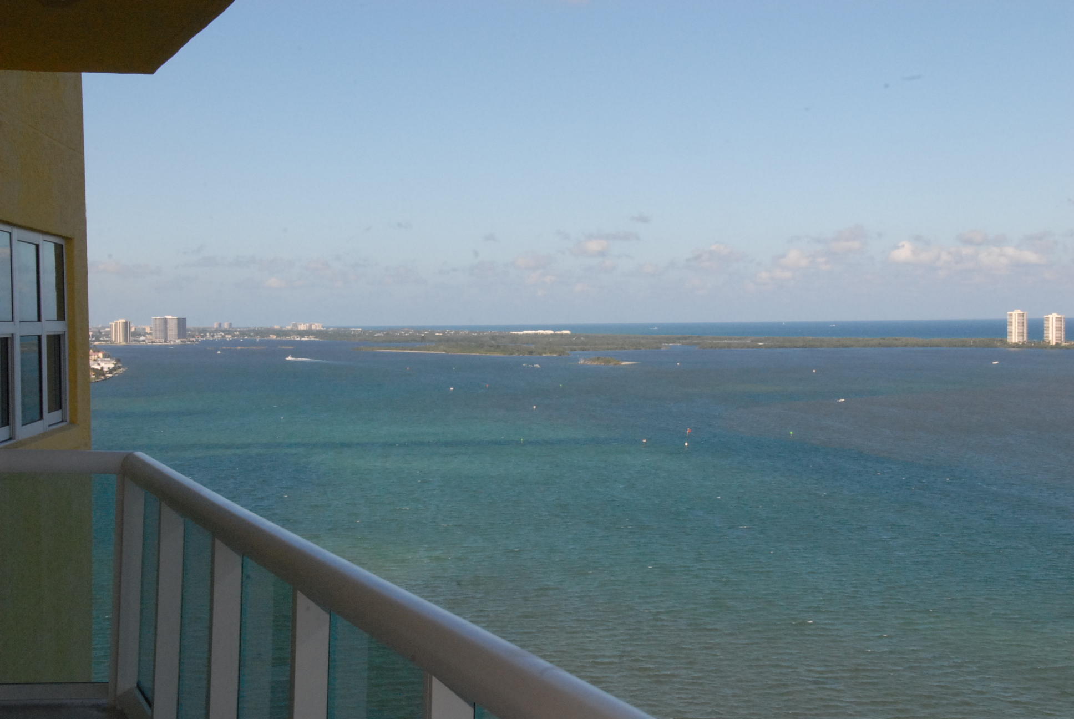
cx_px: 537
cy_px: 360
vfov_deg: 23.8
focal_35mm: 57
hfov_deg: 35.0
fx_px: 1703
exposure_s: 1/250
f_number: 25
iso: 1000
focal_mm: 38
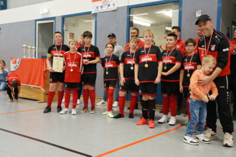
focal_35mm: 39
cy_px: 78
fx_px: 255
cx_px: 118
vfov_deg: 34.2
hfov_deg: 49.6
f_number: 7.1
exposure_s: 1/60
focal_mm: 26
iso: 2500
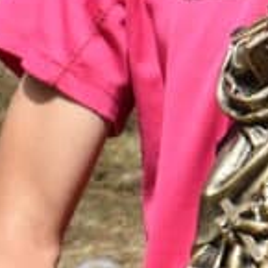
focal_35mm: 401
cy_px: 4
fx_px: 3512
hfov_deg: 4.3
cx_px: 532
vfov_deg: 4.4
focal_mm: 38
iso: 200
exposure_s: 1/320
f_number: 9
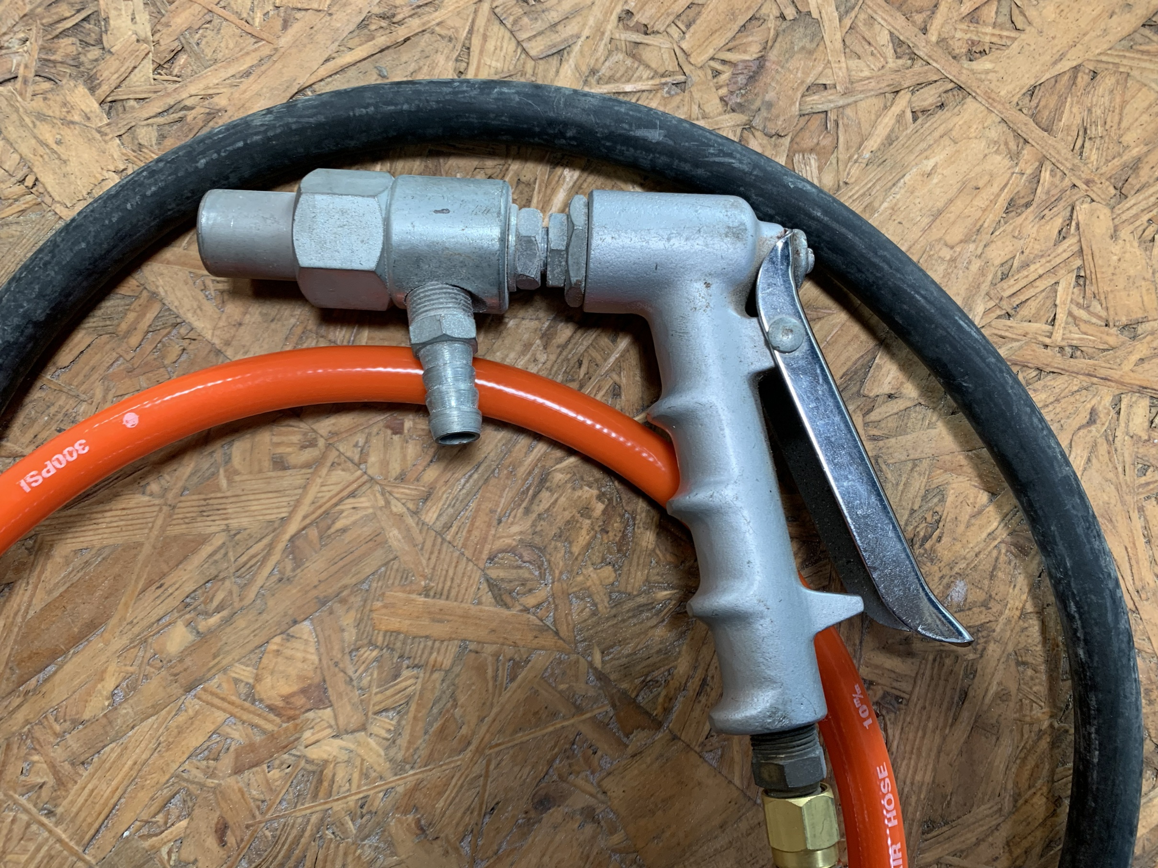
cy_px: 434
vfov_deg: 53.1
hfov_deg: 67.3
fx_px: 870
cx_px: 579
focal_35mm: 26
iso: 100
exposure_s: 1/60
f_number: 1.8
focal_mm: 4.25
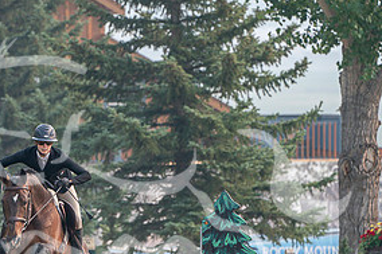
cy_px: 237
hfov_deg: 3.4
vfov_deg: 2.3
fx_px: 6437
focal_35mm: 607
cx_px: 62
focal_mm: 297
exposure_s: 1/640
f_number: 5.6
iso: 500
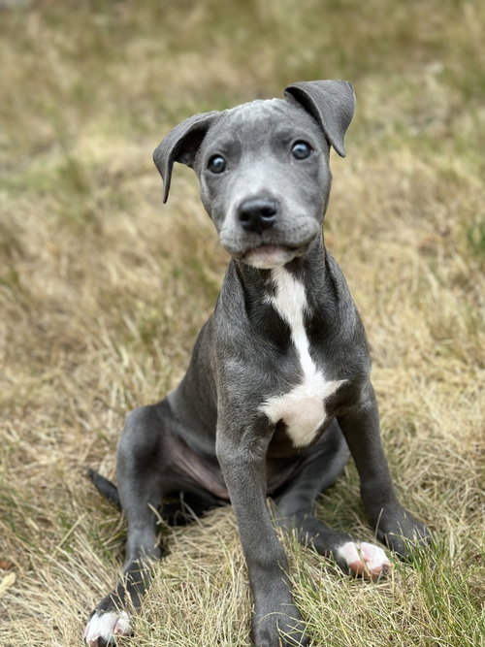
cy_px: 324
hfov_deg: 30.3
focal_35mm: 48
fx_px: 897
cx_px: 242
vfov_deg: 39.7
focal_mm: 6.86
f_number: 1.78
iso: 80
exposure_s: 1/872
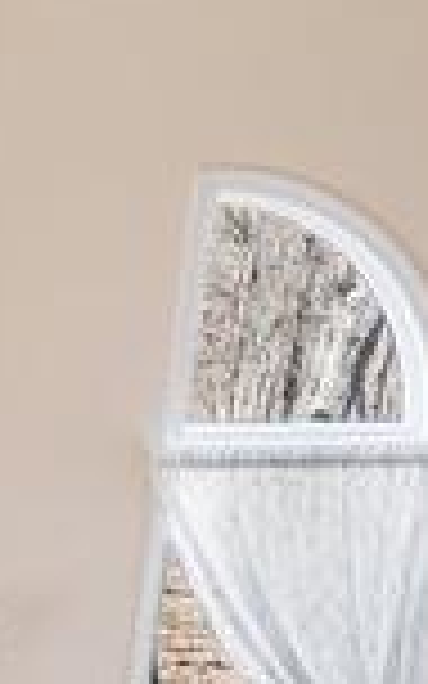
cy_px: 799
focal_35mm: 110
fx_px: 2053
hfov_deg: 10.6
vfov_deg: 18.1
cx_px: -523
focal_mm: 16
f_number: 8
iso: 500
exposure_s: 1/13
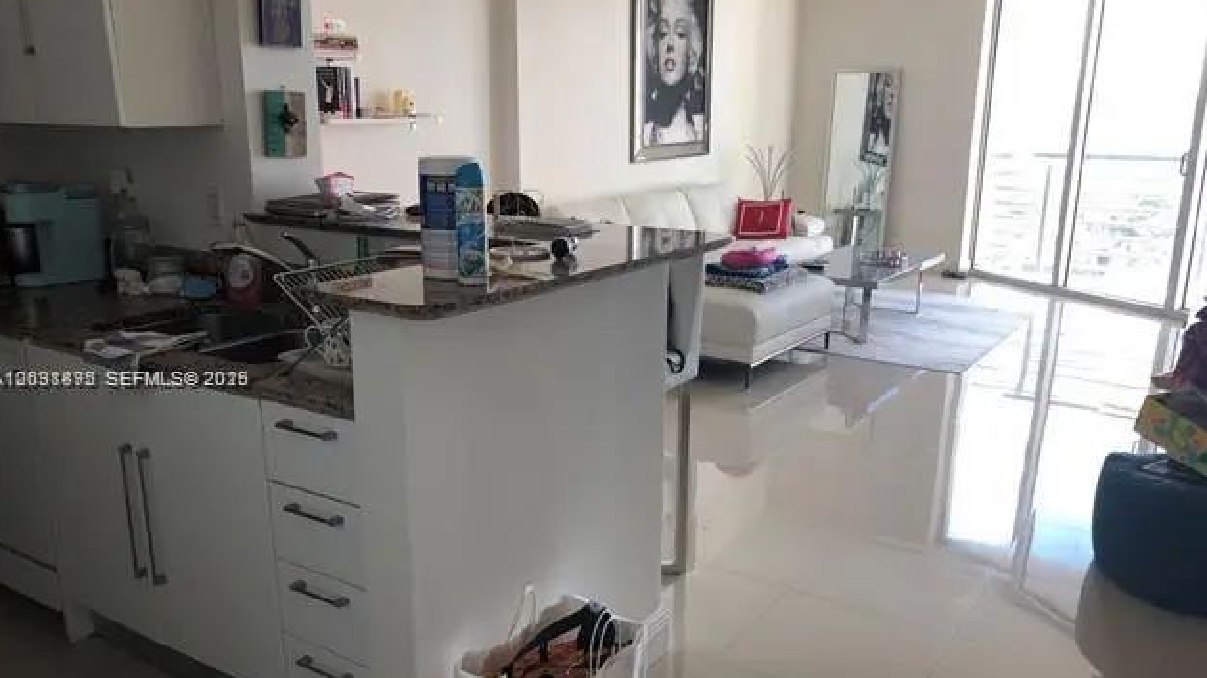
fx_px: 992
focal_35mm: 31
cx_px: 600
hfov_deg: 62.6
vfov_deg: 37.7
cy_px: 379
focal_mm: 3.99
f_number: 1.8
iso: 20
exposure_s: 1/40
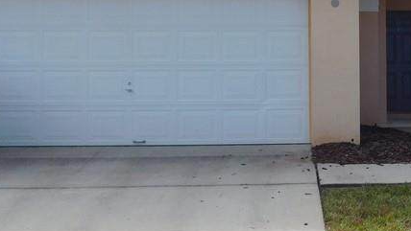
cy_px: 45
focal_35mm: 60
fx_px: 654
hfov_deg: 33.5
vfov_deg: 19.8
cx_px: 347
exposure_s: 1/1500
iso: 125
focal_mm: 4
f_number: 3
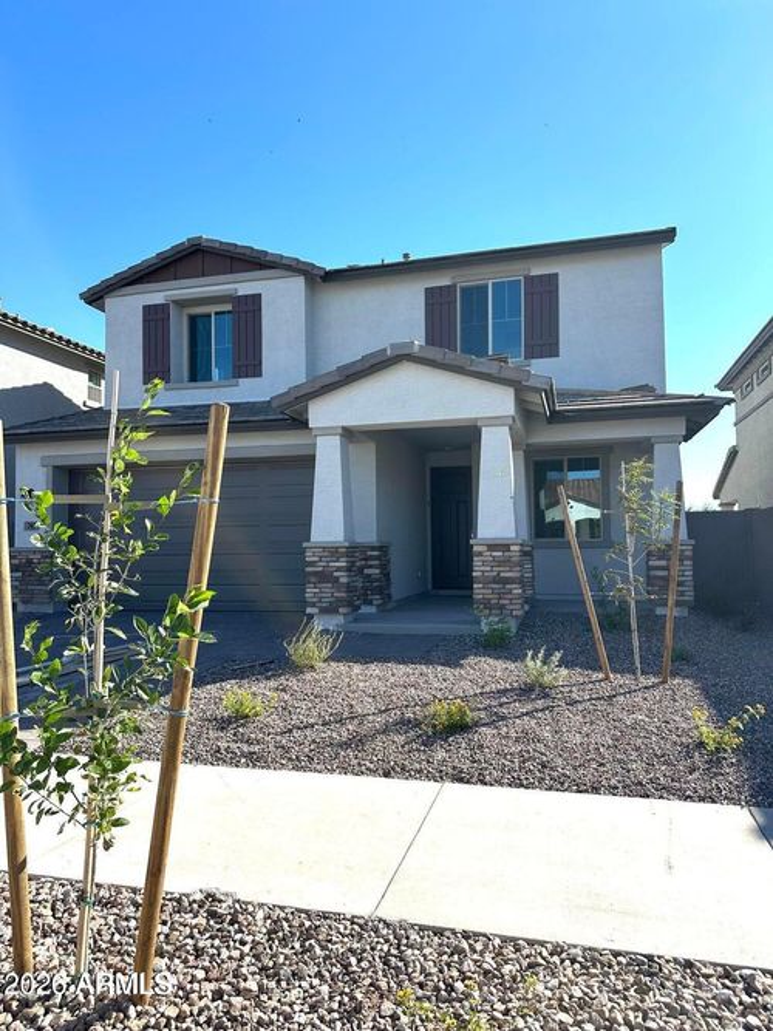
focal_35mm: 24
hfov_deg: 56.8
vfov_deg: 71.6
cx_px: 386
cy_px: 516
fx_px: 715
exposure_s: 1/3861
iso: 80
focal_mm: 6.86
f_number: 1.78
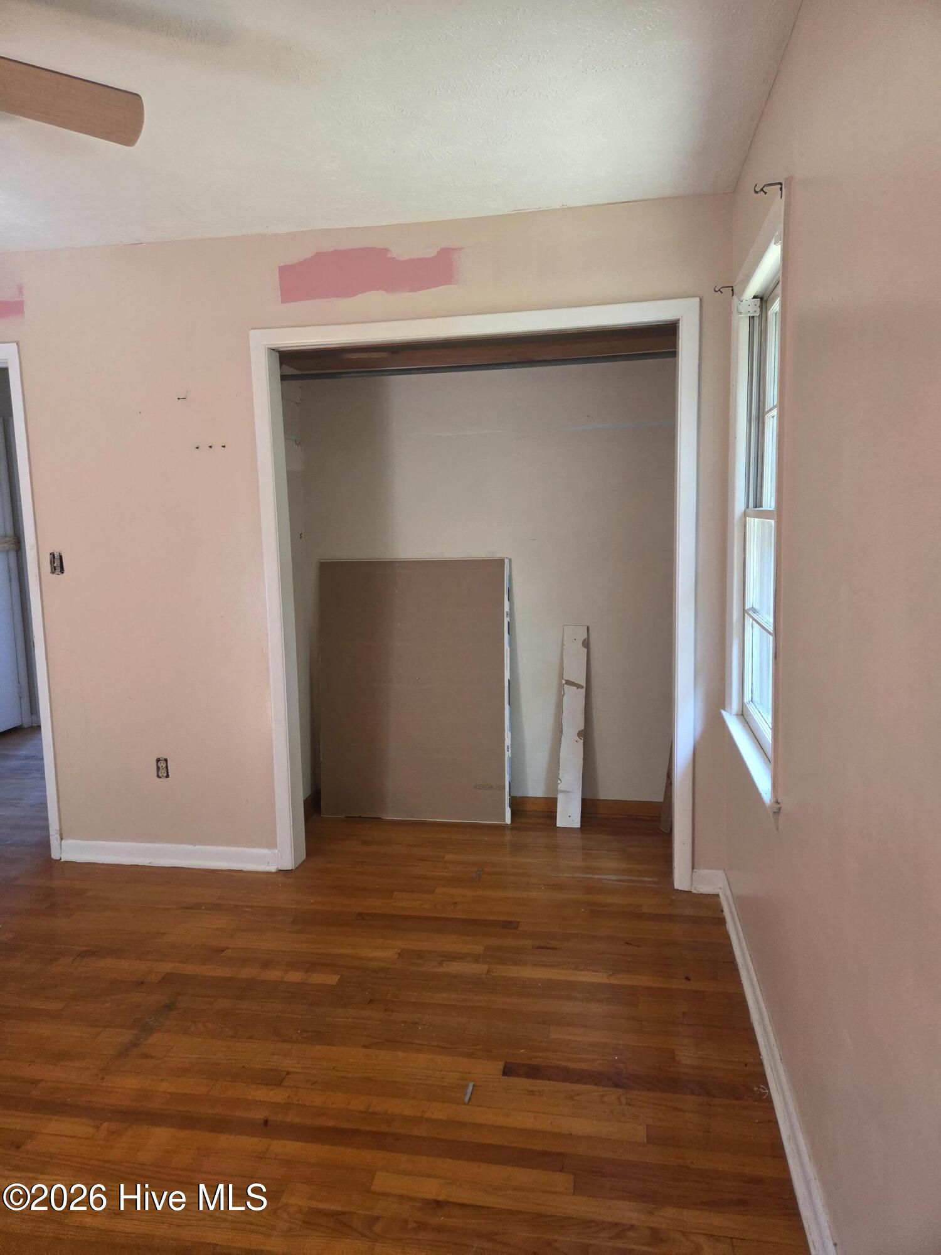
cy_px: 628
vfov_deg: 73.9
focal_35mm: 23
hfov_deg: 58.9
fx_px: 834
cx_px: 470
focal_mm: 5.4
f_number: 1.8
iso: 400
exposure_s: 1/120
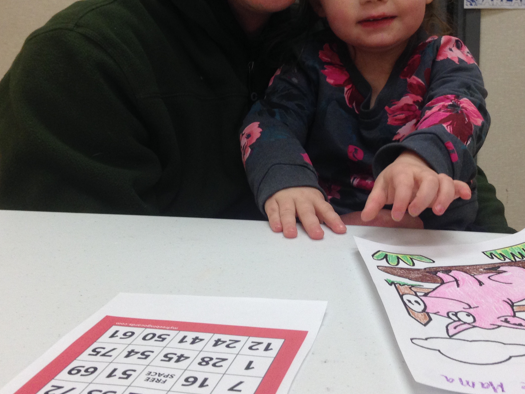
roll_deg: +0.2
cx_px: 308
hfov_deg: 37.4
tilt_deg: -11.1
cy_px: 107
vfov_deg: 28.2
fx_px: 773
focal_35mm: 51
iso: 100
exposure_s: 1/120
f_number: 2.4
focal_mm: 4.12
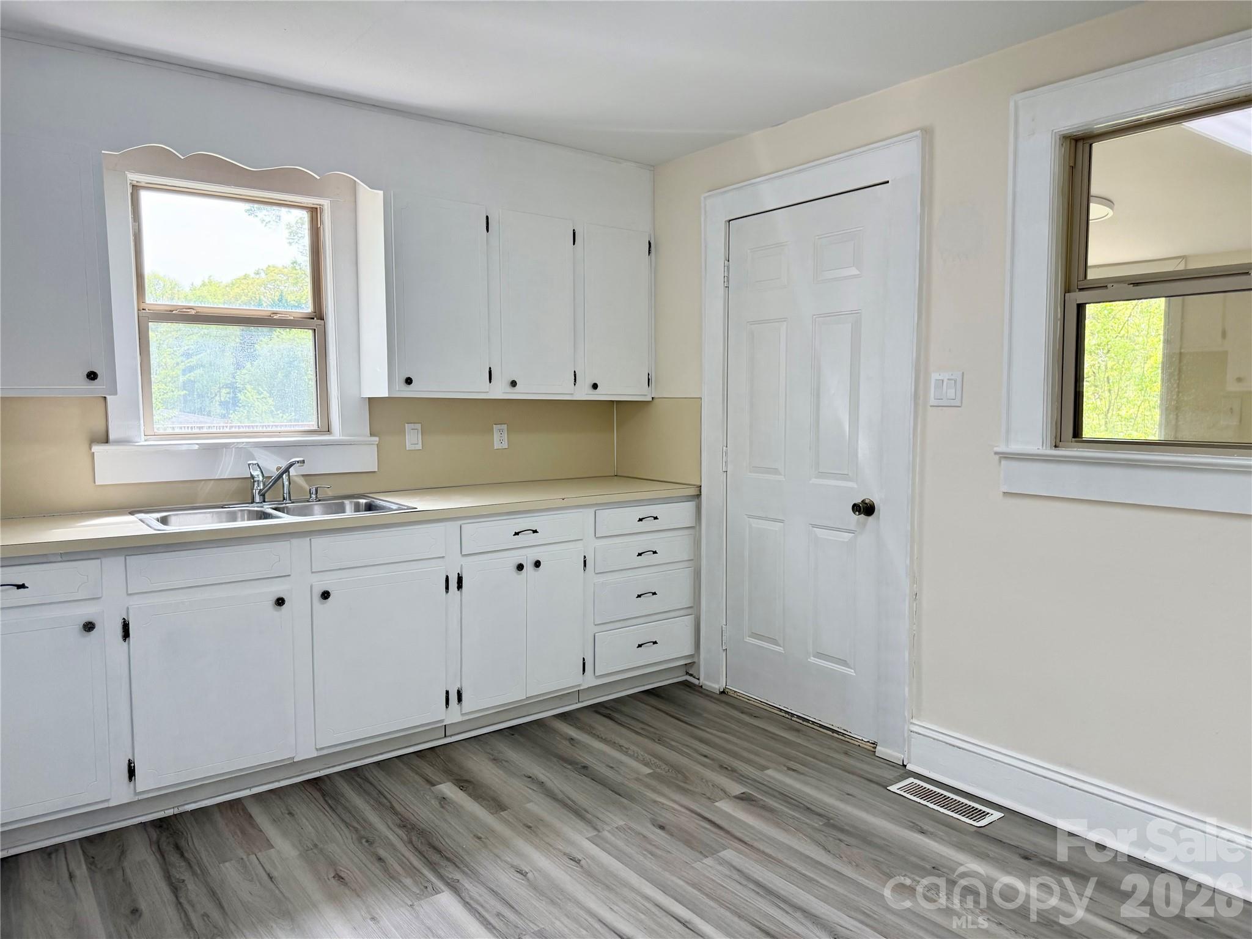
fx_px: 868
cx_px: 626
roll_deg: -0.1
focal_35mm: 24
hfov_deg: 71.6
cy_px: 470
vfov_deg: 56.8
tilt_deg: -3.9
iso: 125
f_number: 1.78
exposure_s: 1/239
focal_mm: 6.76
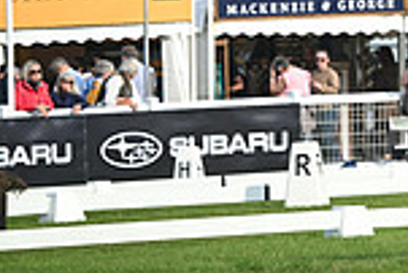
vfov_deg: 1.6
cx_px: 732
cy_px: -212
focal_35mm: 846
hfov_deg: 2.4
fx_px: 9597
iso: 360
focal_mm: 220
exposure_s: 1/1250
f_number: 5
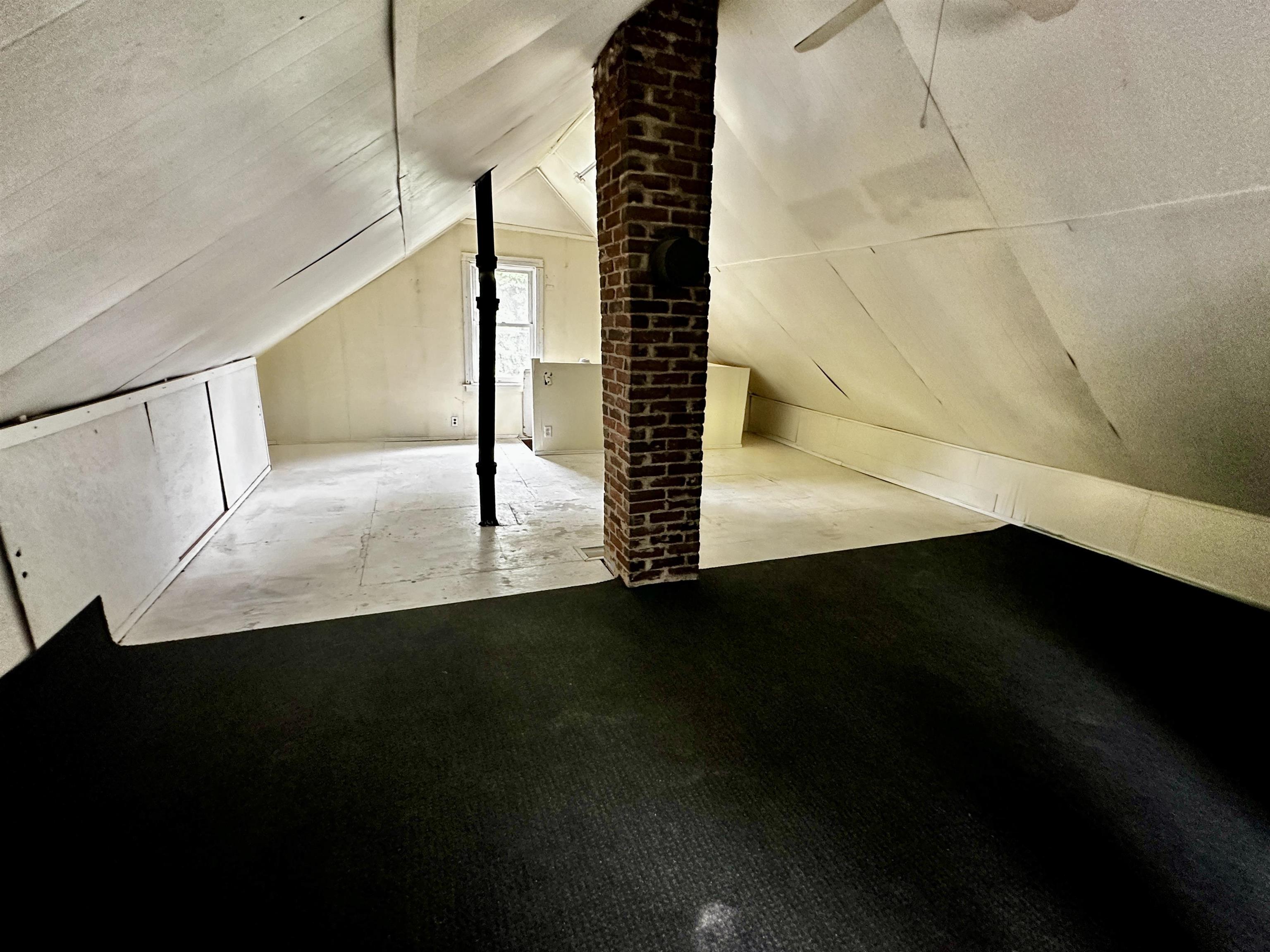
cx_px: 635
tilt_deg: -14.6
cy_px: 476
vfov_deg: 85.7
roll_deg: +0.4
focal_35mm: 14
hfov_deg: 102.1
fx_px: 514
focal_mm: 2.22
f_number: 2.2
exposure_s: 1/60
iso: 500
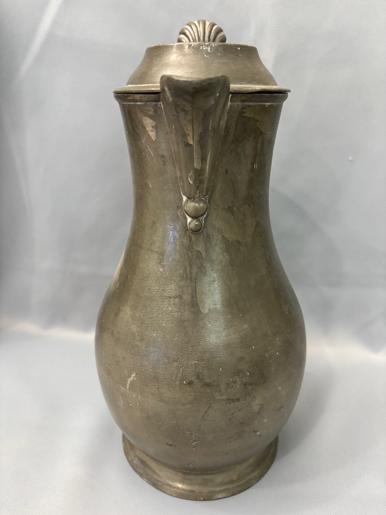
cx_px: 193
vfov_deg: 67.3
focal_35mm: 26
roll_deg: -0.2
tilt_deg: -20.9
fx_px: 387
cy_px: 258
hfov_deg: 53.1
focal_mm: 5.96
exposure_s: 1/33
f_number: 1.6
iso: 500
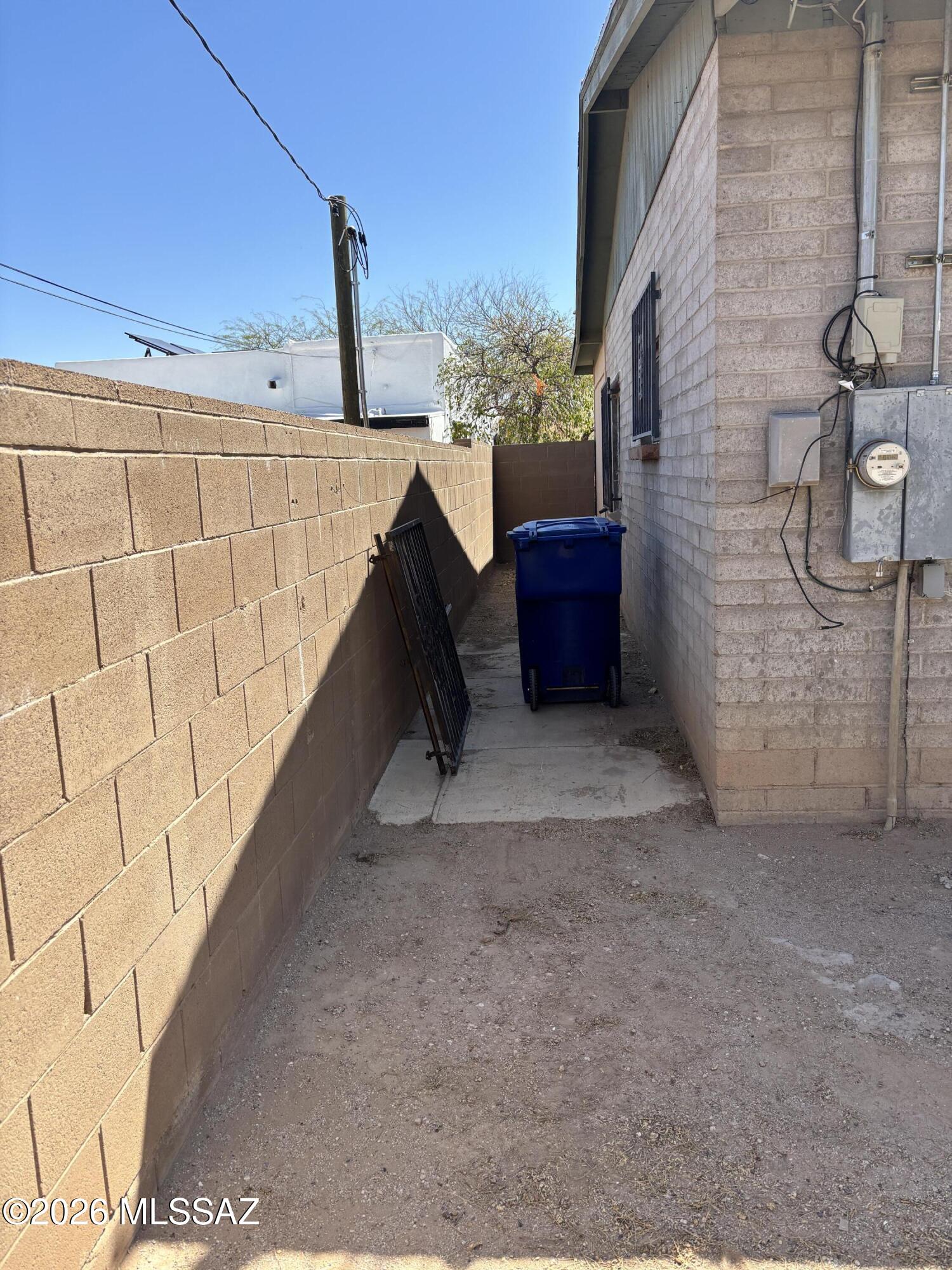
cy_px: 635
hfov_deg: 53.1
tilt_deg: -10.1
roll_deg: +0.6
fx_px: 953
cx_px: 476
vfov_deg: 67.3
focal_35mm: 26
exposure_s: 1/1812
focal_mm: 5.96
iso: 50
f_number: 1.6
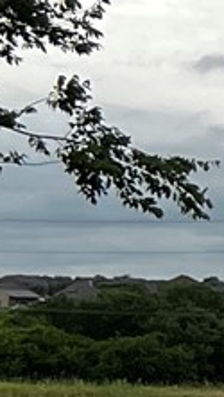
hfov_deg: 3.6
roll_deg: -0.9
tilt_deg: +2.6
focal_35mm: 262
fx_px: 2755
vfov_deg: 8.2
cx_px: 1597
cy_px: 225
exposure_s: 1/4274
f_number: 1.5
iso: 50
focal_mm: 5.7
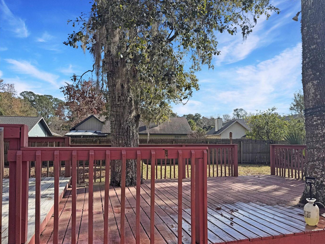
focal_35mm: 28
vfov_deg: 49.7
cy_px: 135
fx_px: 263
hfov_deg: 63.1
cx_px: 189
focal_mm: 6.76
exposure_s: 1/5348
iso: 80
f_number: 1.78
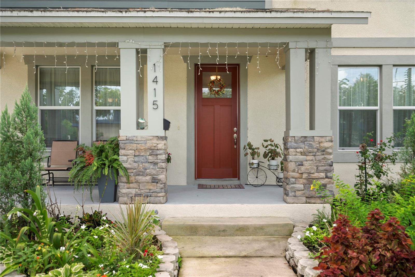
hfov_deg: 54.4
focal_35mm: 35
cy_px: 138
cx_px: 208
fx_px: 403
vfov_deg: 37.8
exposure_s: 1/25
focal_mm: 35
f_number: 9
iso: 250
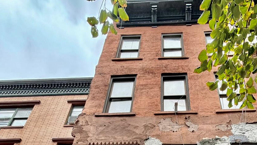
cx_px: 160
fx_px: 191
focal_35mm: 28
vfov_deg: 25.7
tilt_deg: +27.4
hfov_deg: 66.9
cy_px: 234
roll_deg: -0.8
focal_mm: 2.22
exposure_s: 1/121
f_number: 2.2
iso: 160
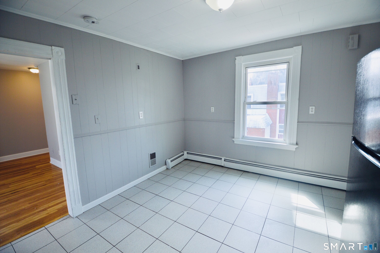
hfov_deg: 100.4
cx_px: 190
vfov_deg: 77.2
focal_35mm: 15
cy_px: 126
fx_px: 158
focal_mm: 10
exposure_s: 1/125
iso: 125
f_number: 5.6
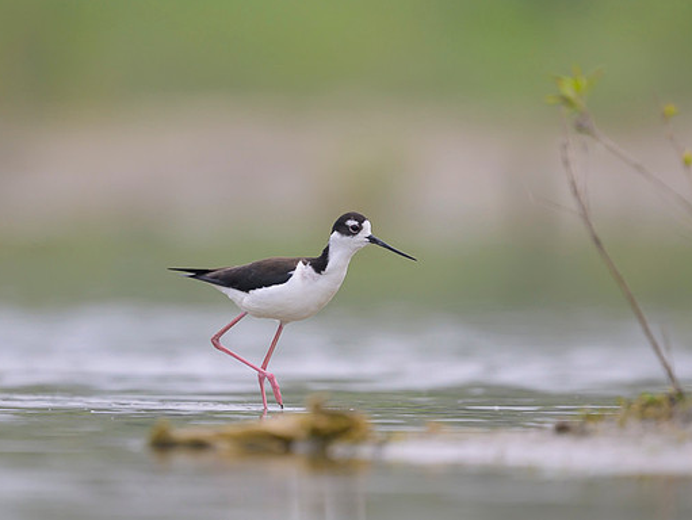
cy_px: 322
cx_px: 292
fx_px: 15104
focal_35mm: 755
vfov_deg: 2.0
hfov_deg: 2.6
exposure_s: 1/1600
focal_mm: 560
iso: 640
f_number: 4
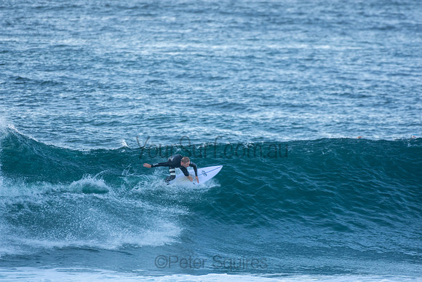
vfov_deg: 1.8
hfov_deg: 2.7
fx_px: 8793
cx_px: 211
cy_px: 141
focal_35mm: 750
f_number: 5.6
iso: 450
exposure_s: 1/400
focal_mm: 500
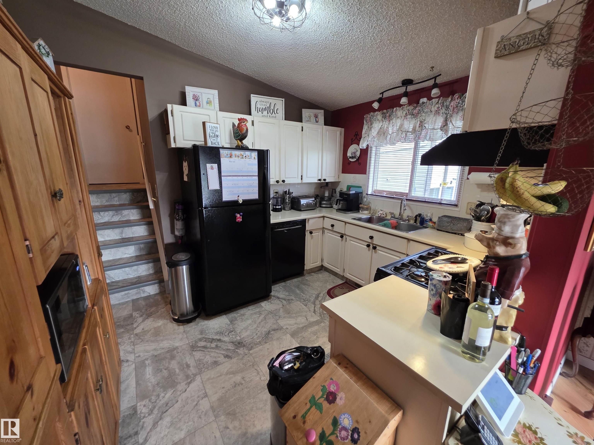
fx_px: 223
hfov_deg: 106.2
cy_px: 222
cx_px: 297
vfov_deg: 89.9
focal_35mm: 13
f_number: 1.9
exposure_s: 1/60
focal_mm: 2.2
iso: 200
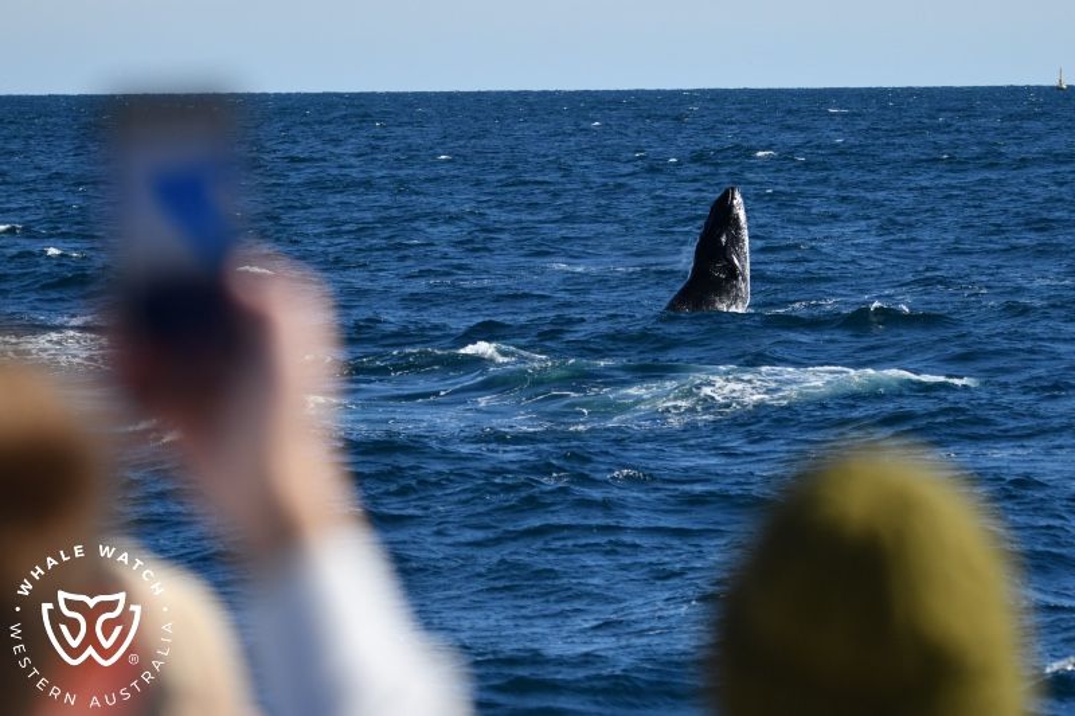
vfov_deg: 6.9
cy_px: 358
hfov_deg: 10.3
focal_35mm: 200
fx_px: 5971
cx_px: 538
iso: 1000
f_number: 5.3
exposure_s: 1/8000
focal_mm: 200
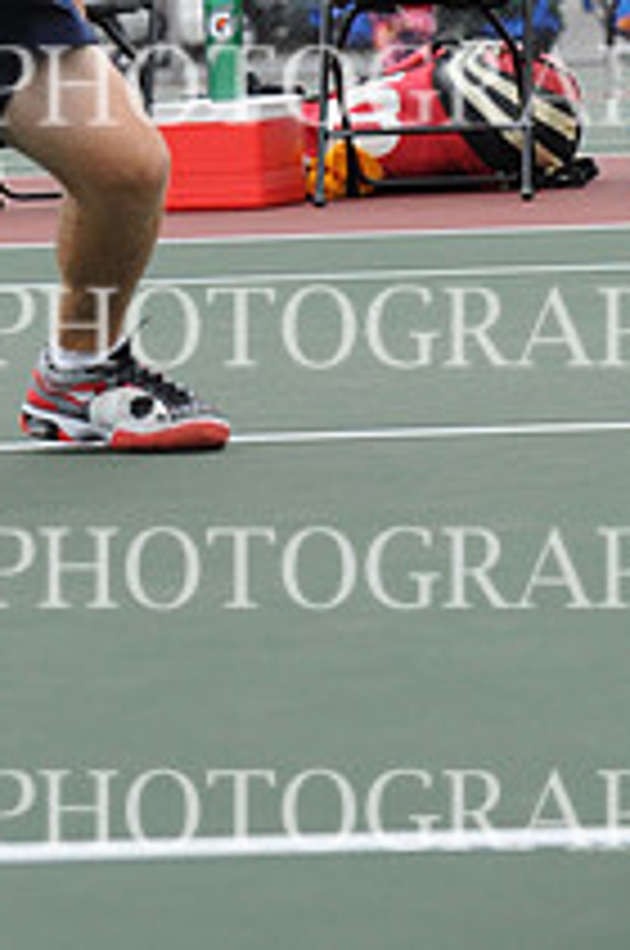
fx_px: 7979
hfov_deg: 4.5
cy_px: -279
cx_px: -54
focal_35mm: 303
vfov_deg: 6.7
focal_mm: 110
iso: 1600
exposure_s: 1/2000
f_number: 5.6
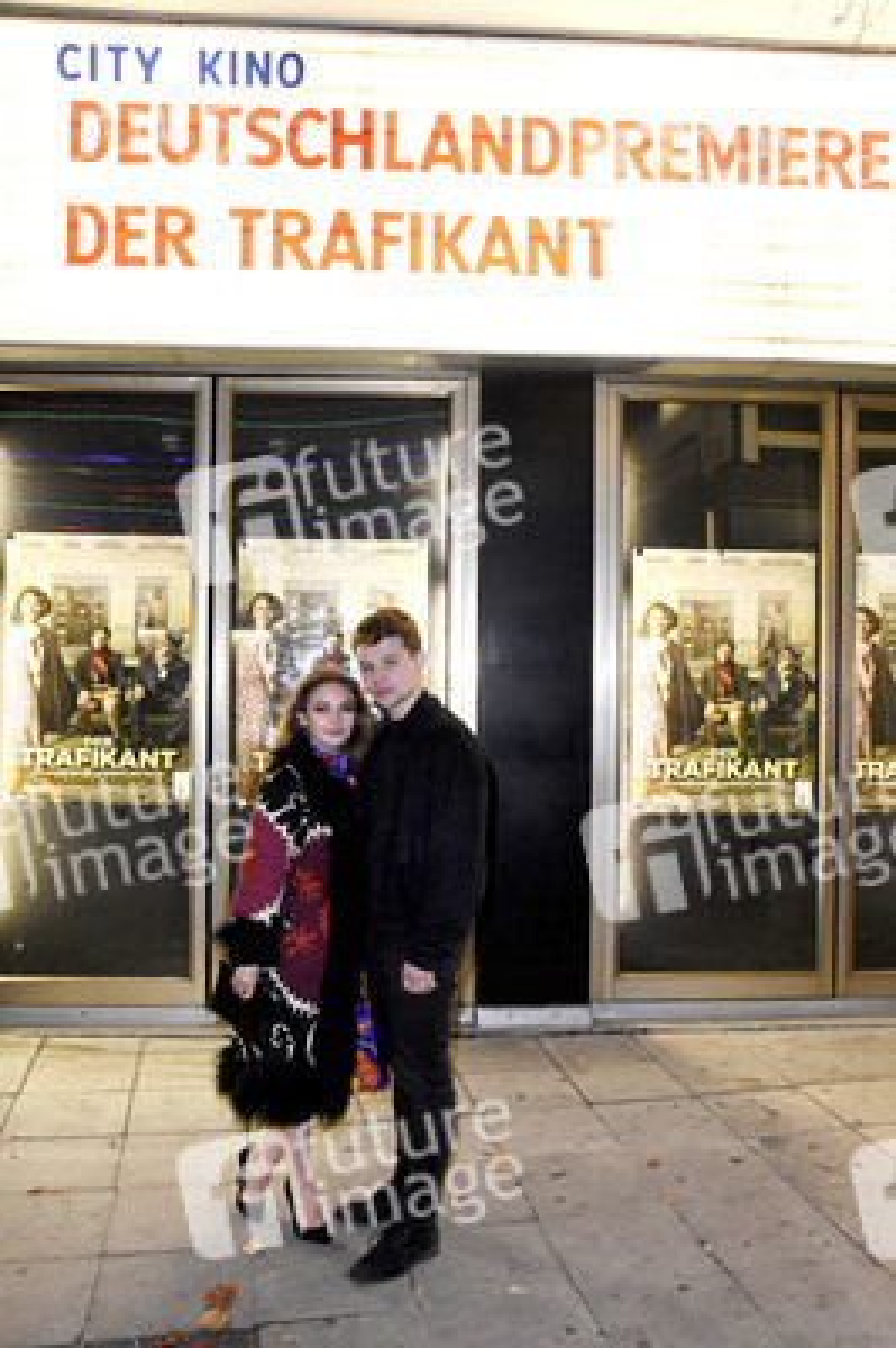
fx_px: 1122
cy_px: 674
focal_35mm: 30
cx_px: 448
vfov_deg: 62.0
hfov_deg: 43.5
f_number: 6.3
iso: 3200
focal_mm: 20
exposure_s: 1/60
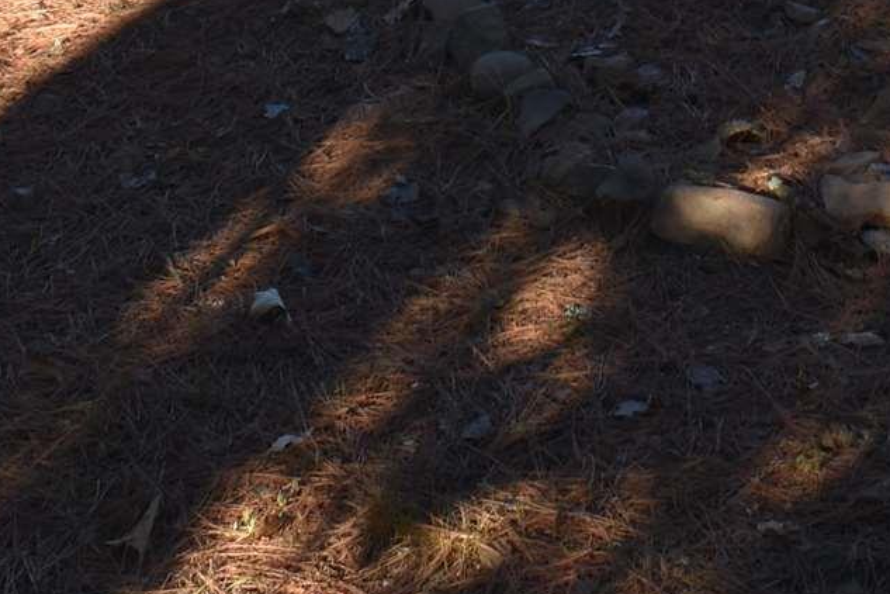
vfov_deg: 9.5
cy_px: -738
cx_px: 796
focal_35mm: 131
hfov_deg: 15.5
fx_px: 3238
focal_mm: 18
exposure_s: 1/250
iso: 200
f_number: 7.1
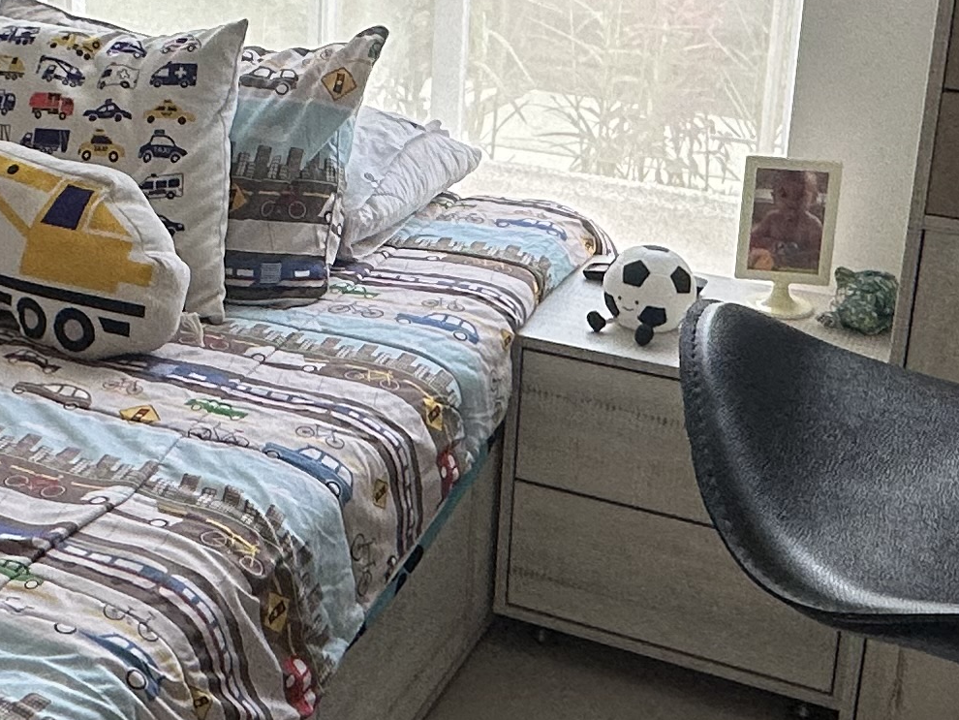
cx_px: 260
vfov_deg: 25.3
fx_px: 1580
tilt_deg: -14.7
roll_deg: -1.7
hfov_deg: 33.2
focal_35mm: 57
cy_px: 149
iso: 125
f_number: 2.2
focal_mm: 2.22
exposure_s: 1/120
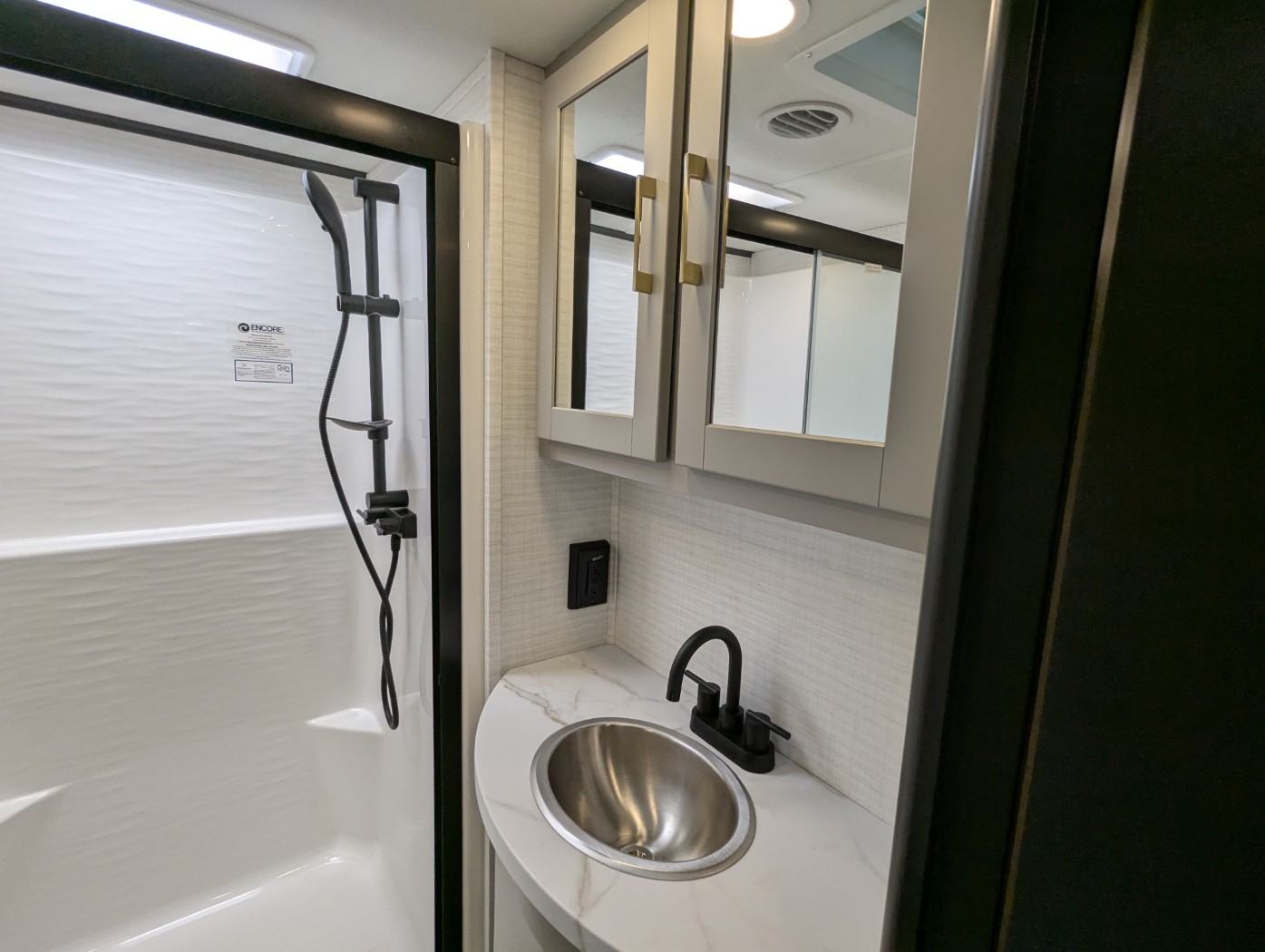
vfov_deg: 78.2
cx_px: 632
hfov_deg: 94.4
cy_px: 476
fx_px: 585
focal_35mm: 16
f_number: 2.2
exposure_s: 1/248
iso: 60
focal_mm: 2.35
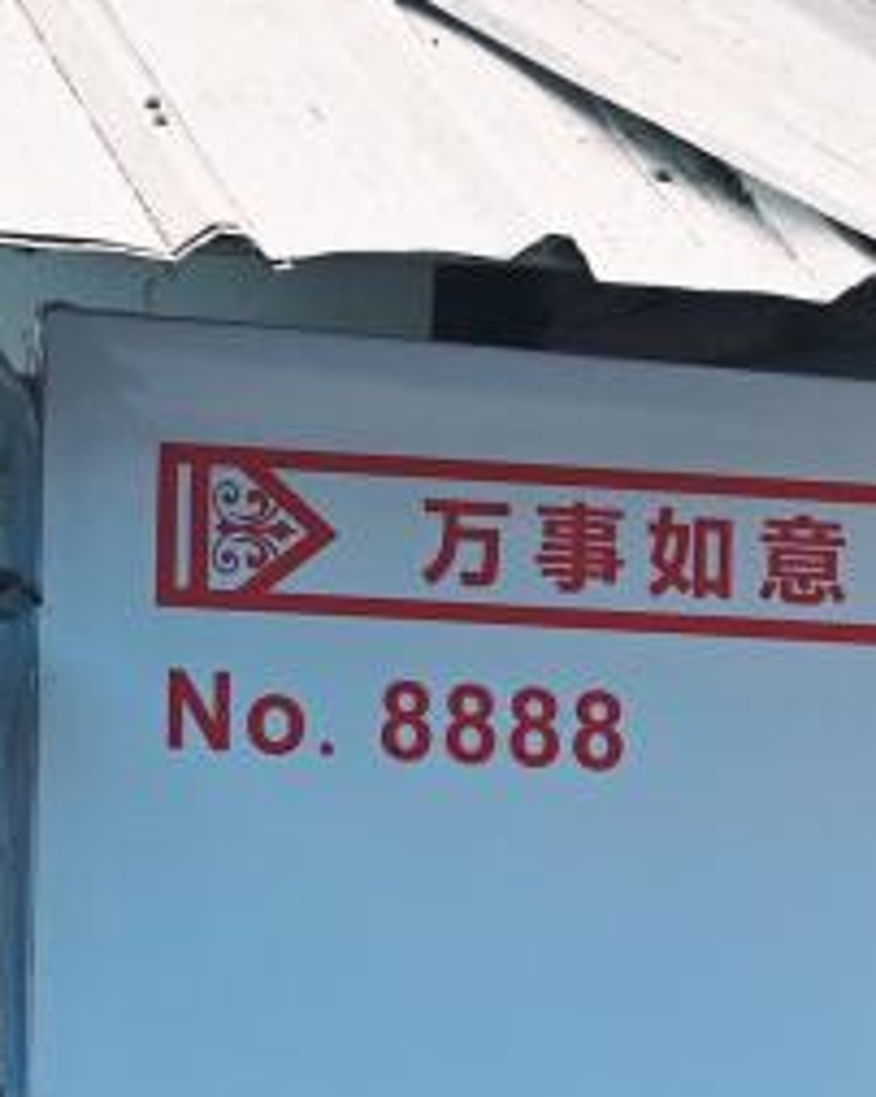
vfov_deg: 5.3
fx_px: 11908
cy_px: 1340
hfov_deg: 4.1
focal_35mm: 367
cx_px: 2465
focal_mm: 61
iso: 180
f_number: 5.6
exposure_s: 1/250
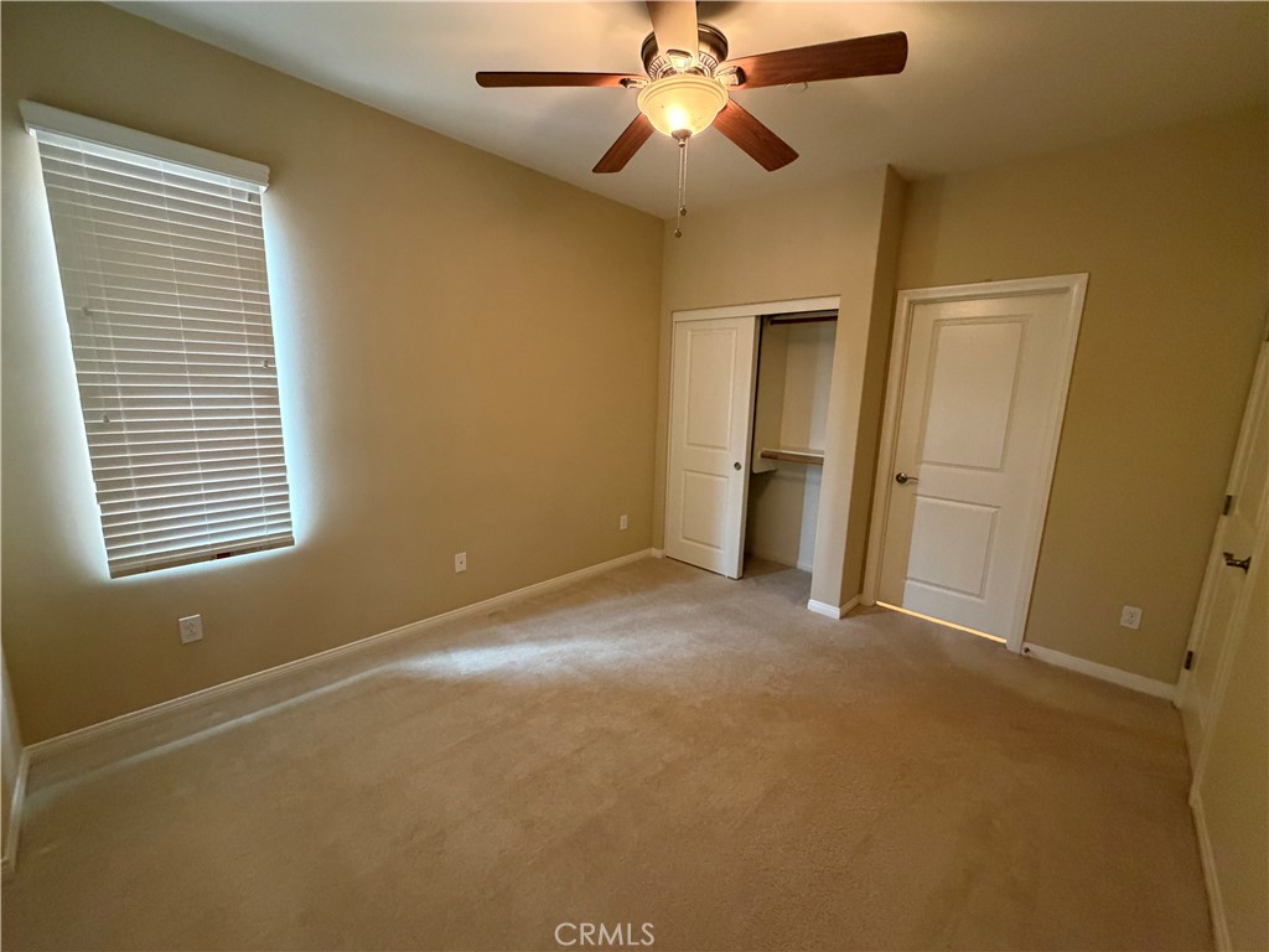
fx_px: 513
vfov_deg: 85.7
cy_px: 476
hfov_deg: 102.1
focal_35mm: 14
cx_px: 634
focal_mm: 2.22
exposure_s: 1/60
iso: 640
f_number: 2.2
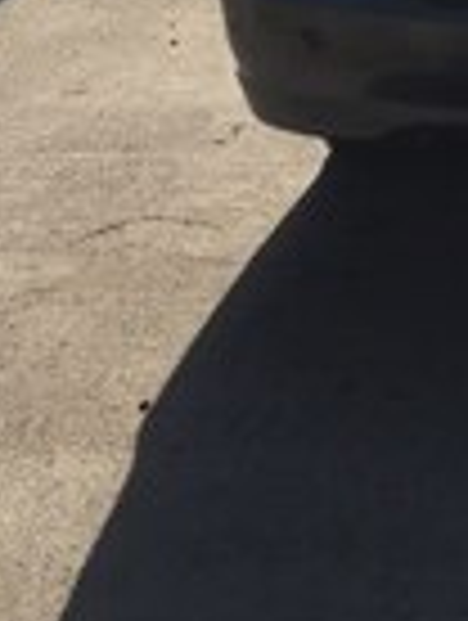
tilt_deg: -9.8
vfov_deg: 17.4
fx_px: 1869
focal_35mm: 104
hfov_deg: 13.0
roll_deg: -2.5
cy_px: -248
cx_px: 814
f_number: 2.2
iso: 32
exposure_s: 1/2825
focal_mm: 4.15
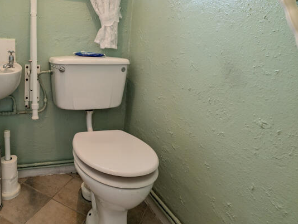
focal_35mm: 23
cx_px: 78
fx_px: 198
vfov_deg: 57.7
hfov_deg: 69.4
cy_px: 75
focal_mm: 2.23
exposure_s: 1/33.3
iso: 53
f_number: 1.95
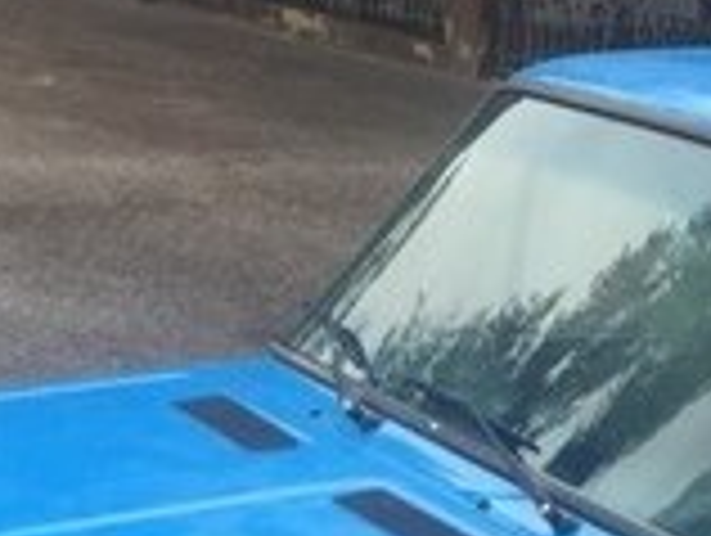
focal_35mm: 121
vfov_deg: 11.7
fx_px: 2489
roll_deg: -5.2
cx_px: 738
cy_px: 836
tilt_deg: -22.5
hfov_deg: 15.9
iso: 50
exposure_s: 1/100
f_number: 2.2
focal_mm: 4.15
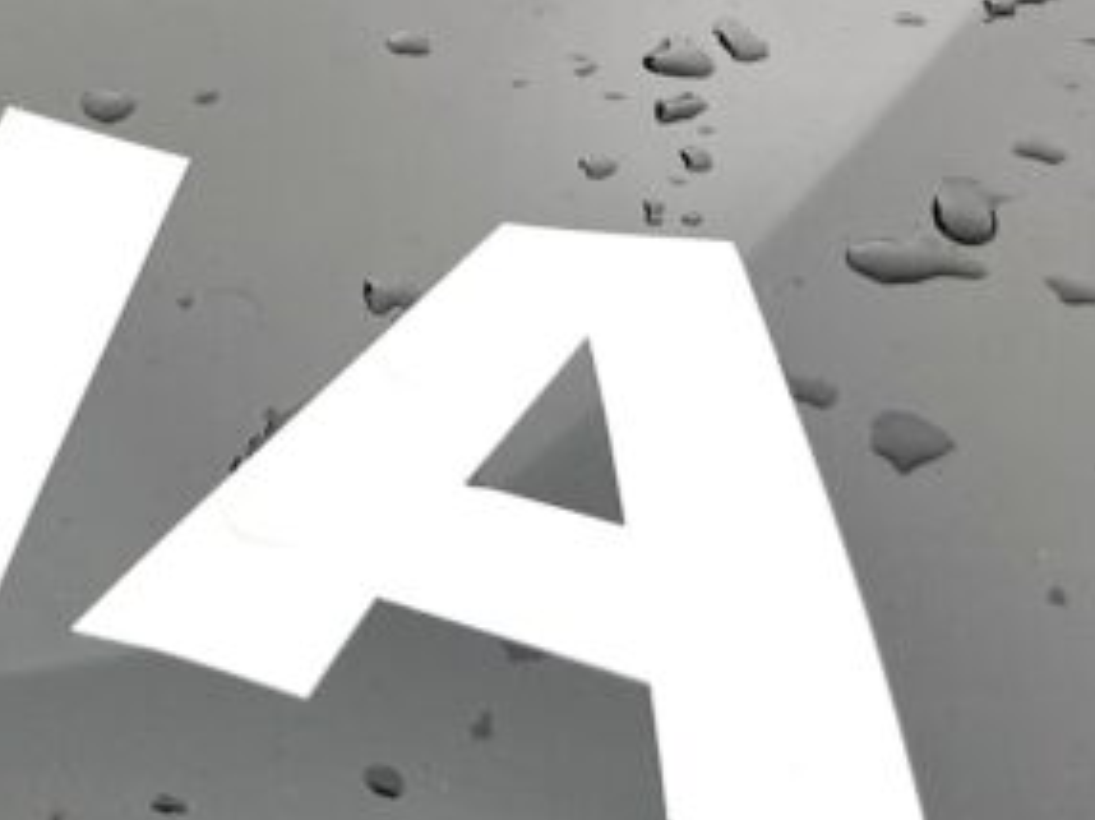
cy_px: -529
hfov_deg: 20.0
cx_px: -268
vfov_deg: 14.7
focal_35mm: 91
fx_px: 2876
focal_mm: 5.7
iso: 50
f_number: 1.5
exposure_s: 1/450
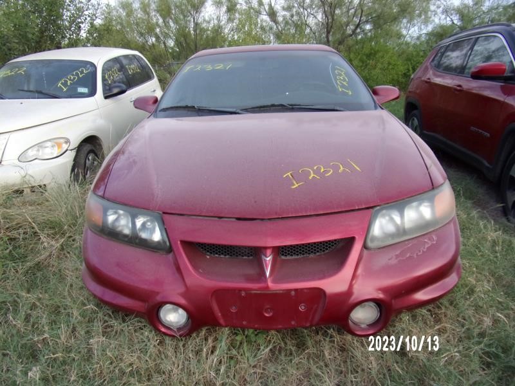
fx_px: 357
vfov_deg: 56.8
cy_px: 193
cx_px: 258
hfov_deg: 71.6
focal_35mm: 24
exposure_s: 1/180
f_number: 3.3
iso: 80
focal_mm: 4.3
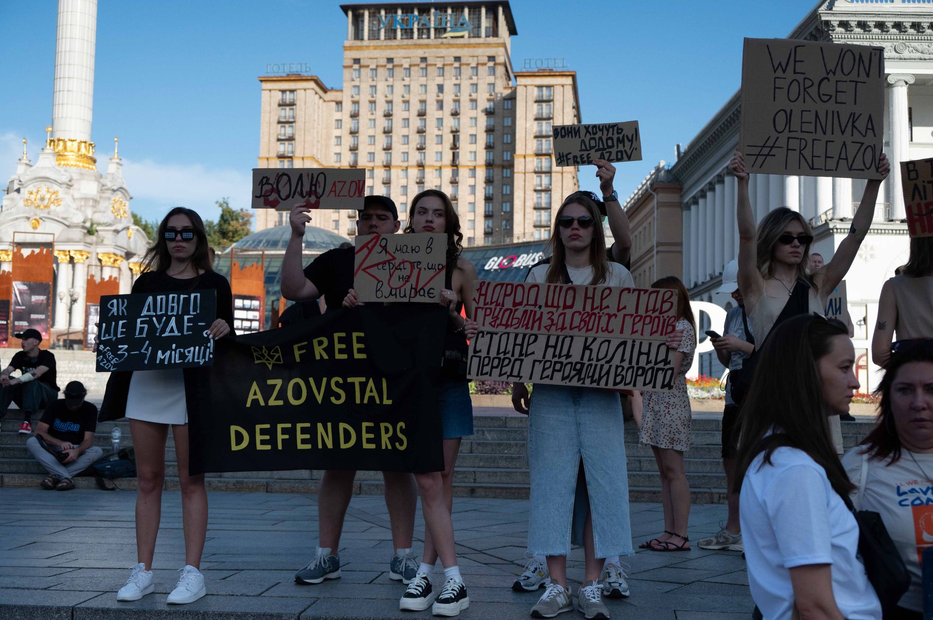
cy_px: 310
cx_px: 466
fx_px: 1191
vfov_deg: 29.2
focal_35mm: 46
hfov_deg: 42.8
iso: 1600
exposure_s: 1/8000
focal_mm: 46
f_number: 5.6
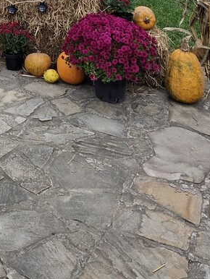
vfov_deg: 27.0
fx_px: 493
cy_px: -78
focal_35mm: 61
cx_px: -40
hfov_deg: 22.3
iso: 50
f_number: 1.8
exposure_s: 1/357
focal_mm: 5.54
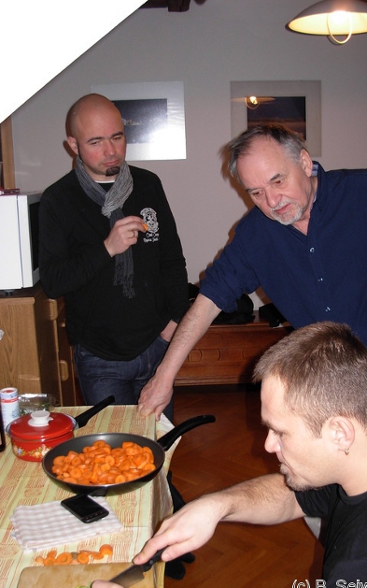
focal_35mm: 41
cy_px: 297
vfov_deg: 48.2
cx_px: 211
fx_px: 656
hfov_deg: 31.2
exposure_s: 1/30.2
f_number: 2.9
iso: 105
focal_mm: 6.3
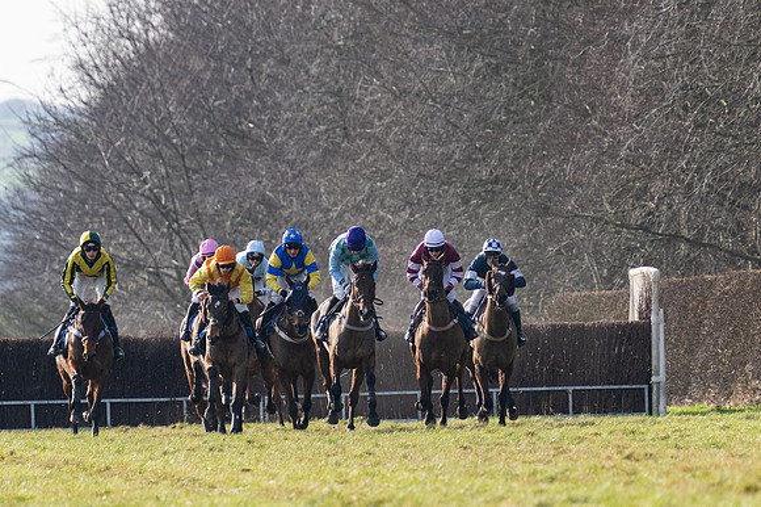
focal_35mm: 573
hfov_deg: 3.6
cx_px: 471
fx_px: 12110
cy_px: 383
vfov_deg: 2.4
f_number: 4
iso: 400
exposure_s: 1/2500
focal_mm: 220
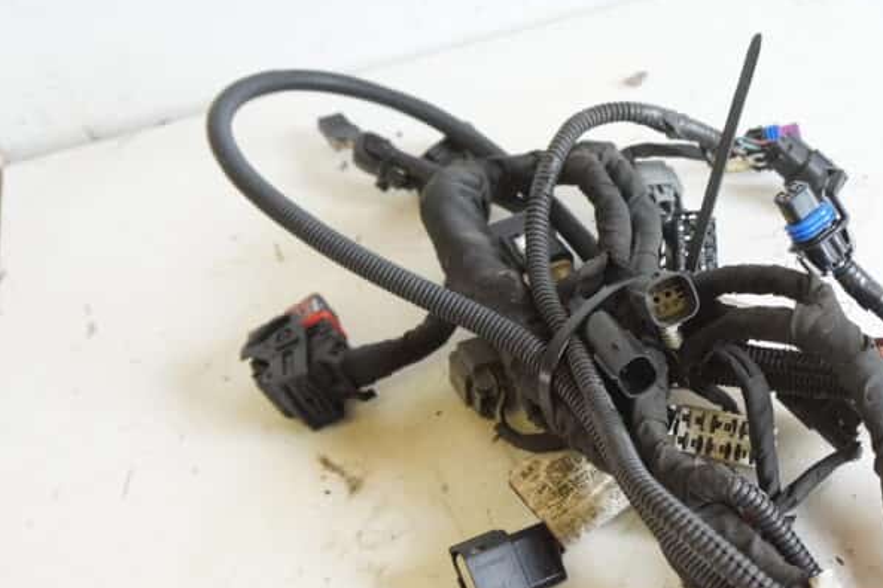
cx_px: 666
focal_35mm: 57
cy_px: 395
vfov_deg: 23.7
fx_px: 1398
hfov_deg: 34.3
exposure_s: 1/60
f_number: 4
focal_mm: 22
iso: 640
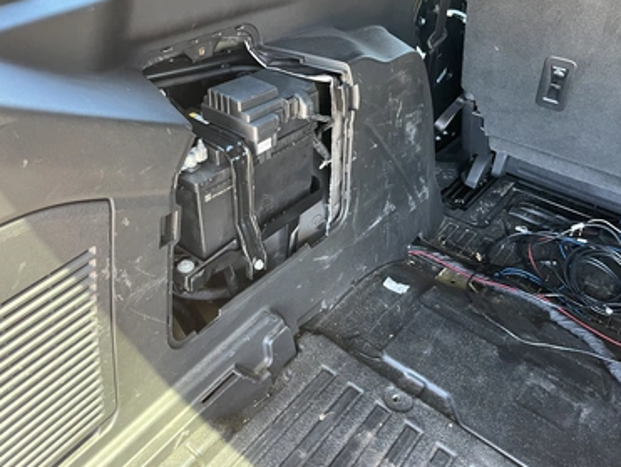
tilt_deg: -40.4
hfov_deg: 63.4
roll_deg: -2.7
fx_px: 503
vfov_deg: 49.8
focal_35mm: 28
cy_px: 221
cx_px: 311
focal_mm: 5.1
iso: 200
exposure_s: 1/60
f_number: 1.6
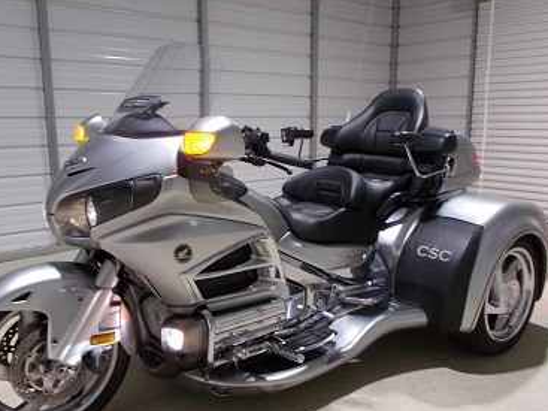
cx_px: 257
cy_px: 232
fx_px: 538
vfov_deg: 41.7
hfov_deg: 53.9
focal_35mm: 34
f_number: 3.2
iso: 80
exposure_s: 1/40
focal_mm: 4.6
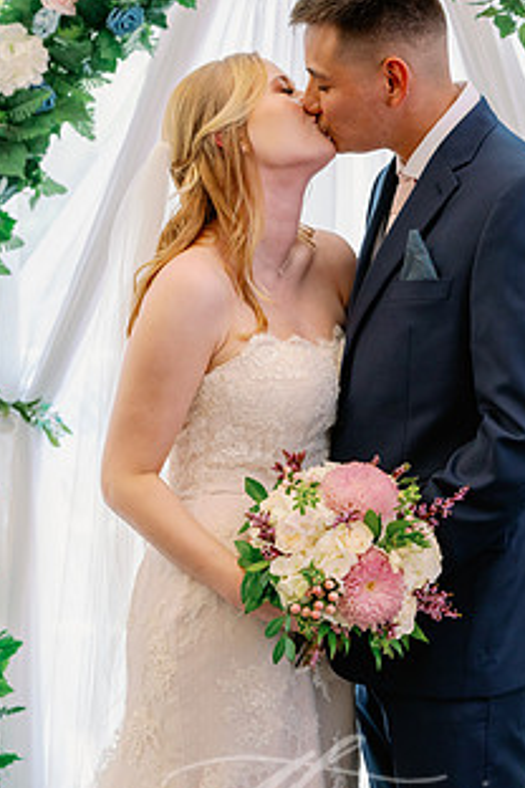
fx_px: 2209
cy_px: 343
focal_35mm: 101
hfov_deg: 13.6
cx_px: 290
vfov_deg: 20.2
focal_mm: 70
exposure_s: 1/200
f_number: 4.5
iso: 1000
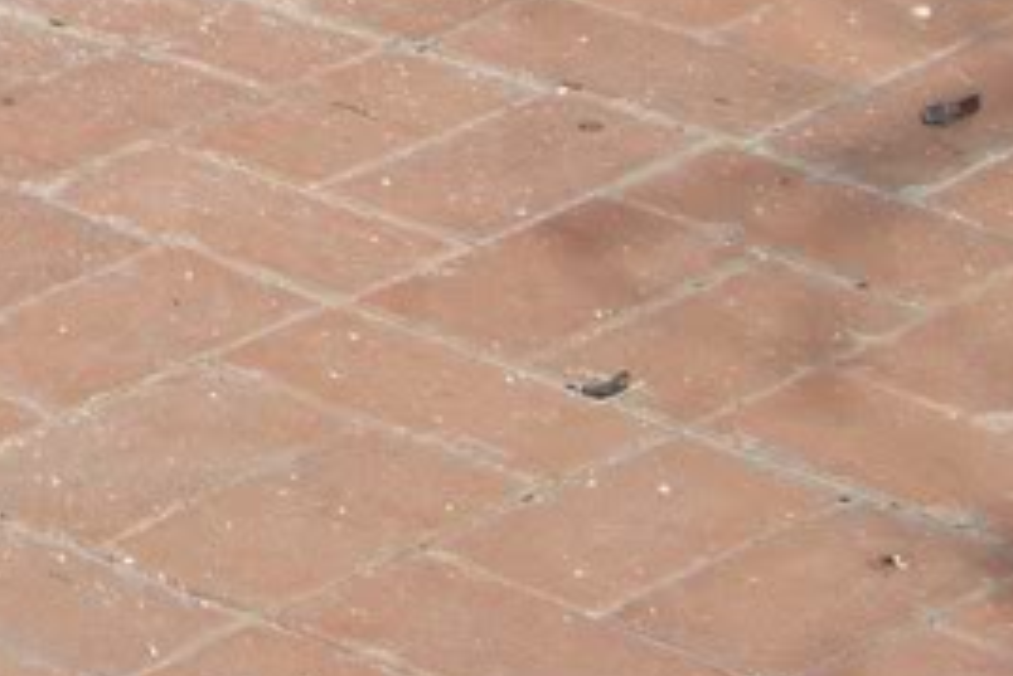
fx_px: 8727
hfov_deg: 6.5
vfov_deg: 4.4
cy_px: -721
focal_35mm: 310
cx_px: -707
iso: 69
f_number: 4.5
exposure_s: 1/640
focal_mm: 13.2
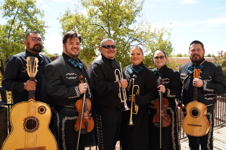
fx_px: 226
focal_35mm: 36
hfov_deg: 53.1
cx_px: 113
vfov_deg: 36.9
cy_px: 75
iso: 400
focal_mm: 36
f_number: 4.5
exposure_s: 1/1000
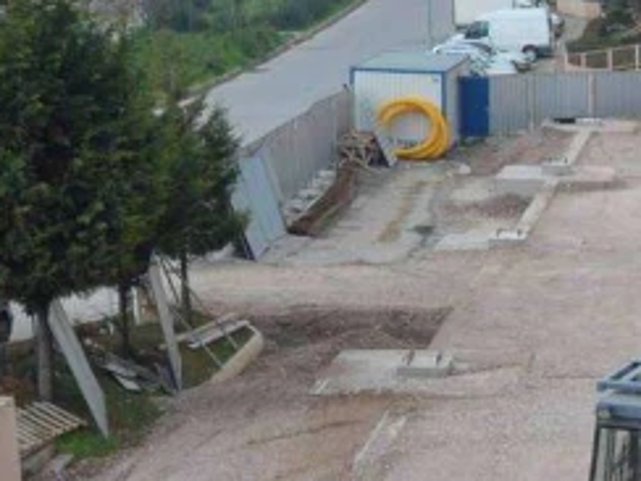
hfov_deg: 16.5
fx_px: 2018
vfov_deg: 13.1
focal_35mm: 109
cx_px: 959
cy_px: 632
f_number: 7.1
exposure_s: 1/200
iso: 100
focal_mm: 18
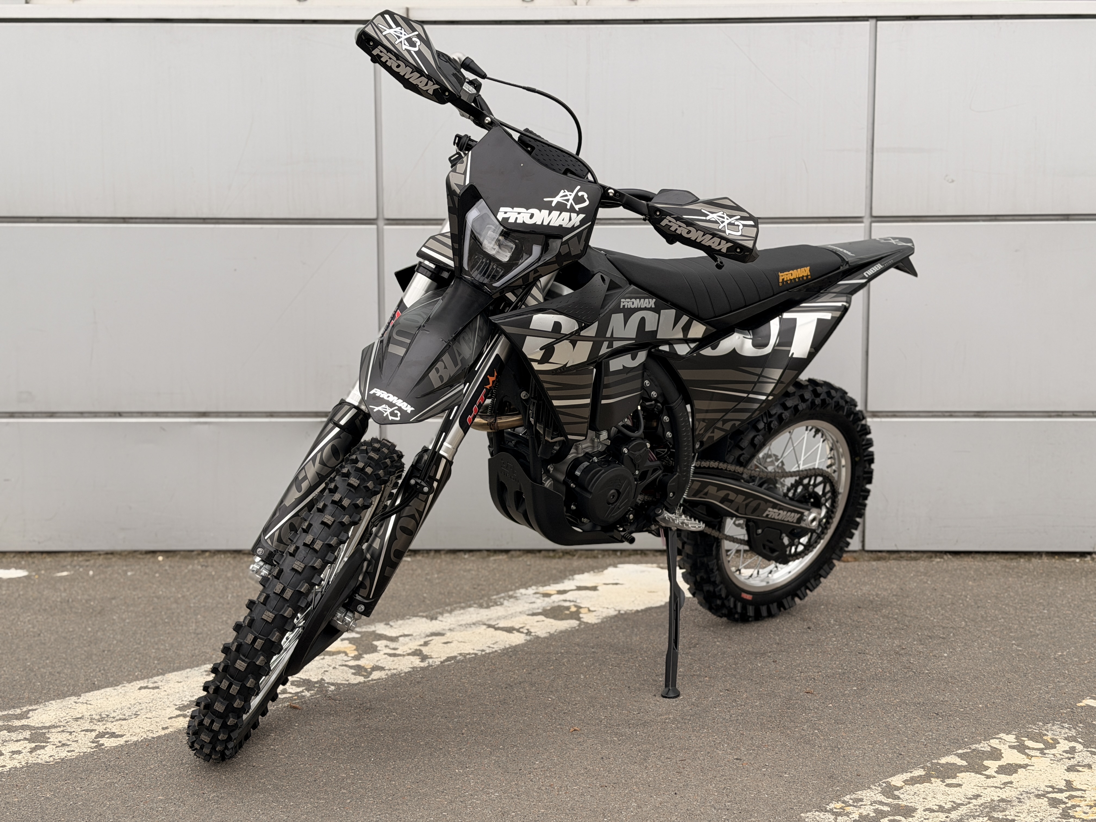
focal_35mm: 48
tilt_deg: -4.4
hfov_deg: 39.7
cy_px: 411
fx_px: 1520
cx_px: 548
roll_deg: +0.2
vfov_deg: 30.3
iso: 64
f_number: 1.78
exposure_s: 1/769
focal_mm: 6.76
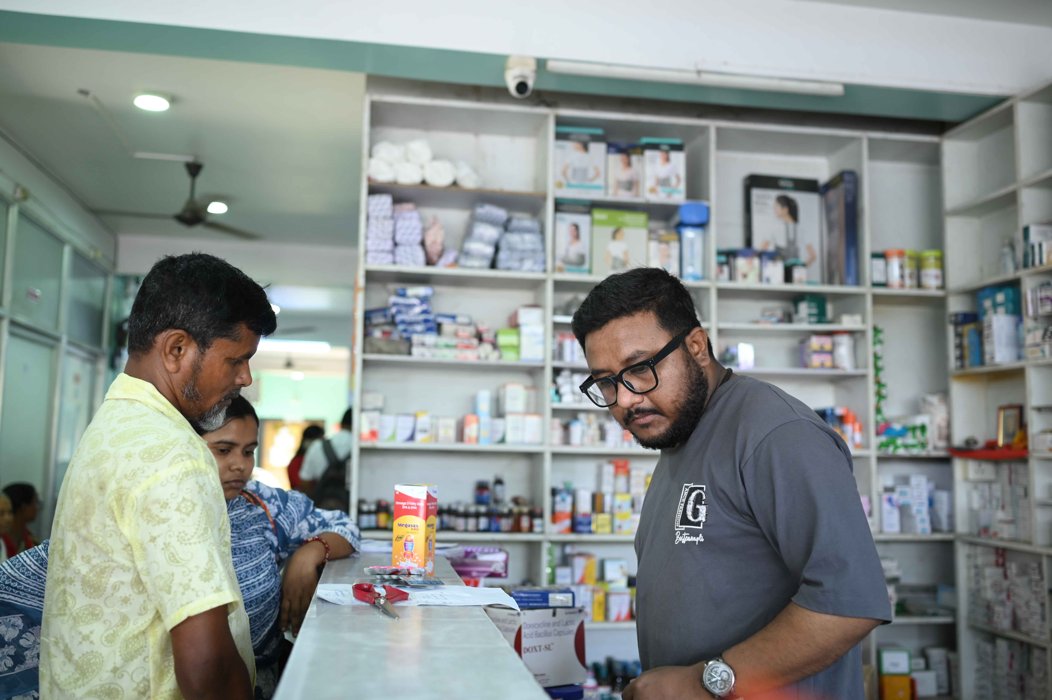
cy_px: 350
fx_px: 1022
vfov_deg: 37.8
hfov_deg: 54.5
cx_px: 526
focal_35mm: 35
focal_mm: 35
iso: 800
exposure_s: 1/125
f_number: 2.5
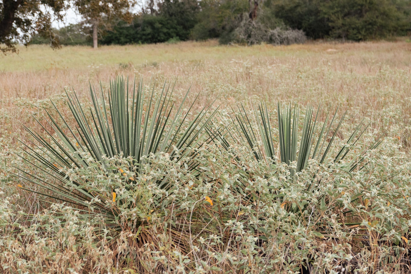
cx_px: 185
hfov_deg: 24.5
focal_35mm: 83
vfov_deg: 16.4
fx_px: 947
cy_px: 99
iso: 1000
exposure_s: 1/320
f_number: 7.1
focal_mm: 65
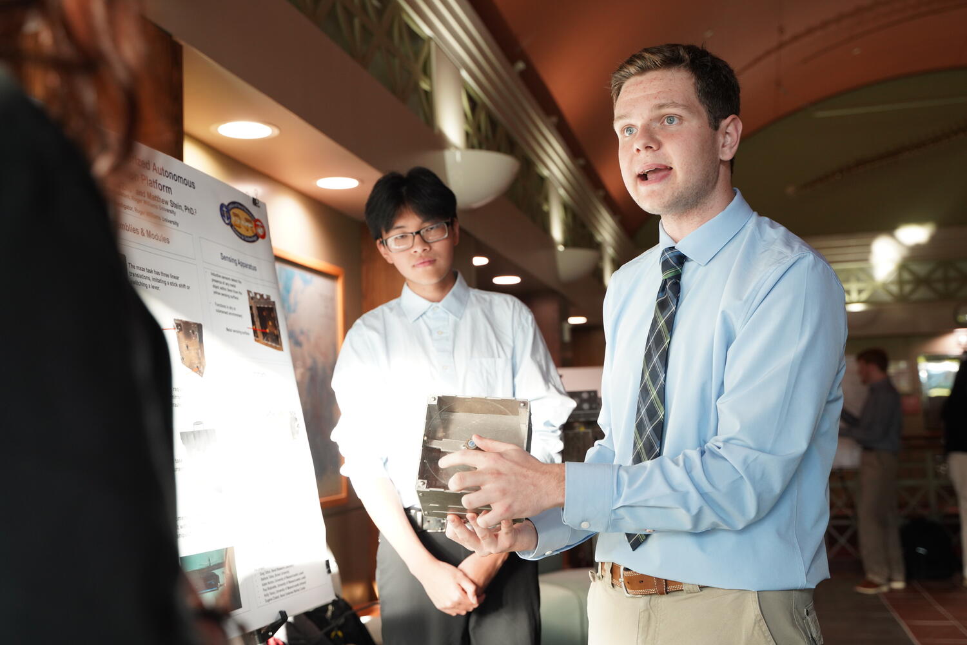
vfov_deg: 31.2
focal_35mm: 43
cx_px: 484
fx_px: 1155
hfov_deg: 45.4
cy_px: 322
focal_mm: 43
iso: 1250
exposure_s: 1/200
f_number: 4
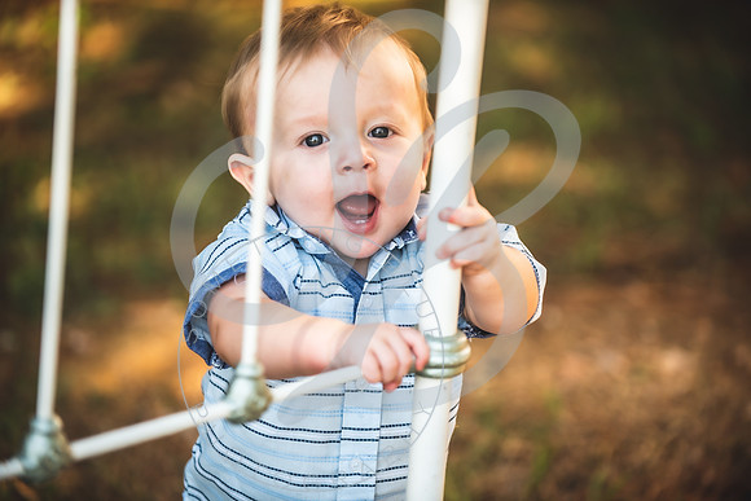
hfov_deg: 15.8
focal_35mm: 130
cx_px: 376
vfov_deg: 10.6
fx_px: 2712
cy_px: 250
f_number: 2.8
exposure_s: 1/400
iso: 100
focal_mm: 130
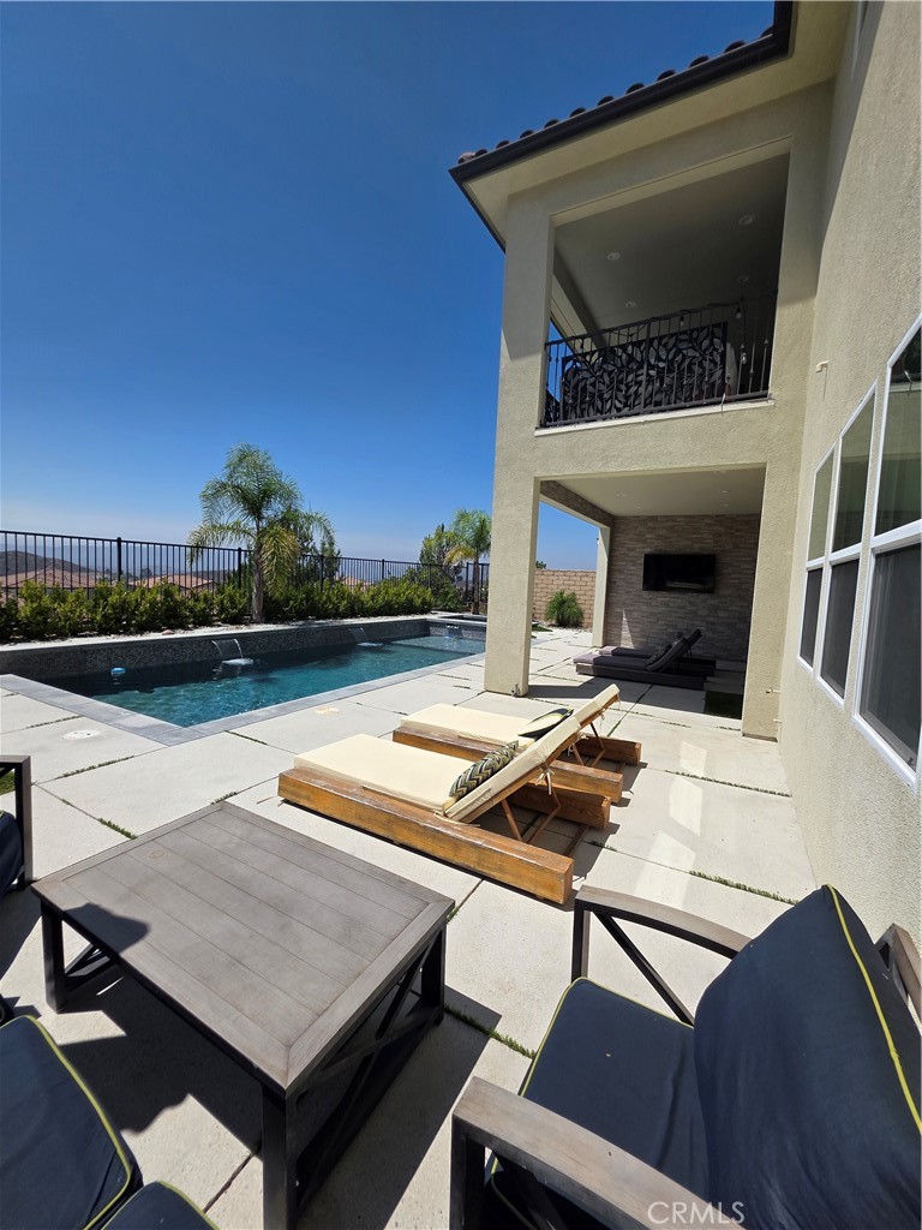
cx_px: 461
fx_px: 462
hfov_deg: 89.9
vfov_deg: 106.2
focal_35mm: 13
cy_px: 615
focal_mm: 2.2
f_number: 1.9
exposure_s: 1/3953
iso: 40
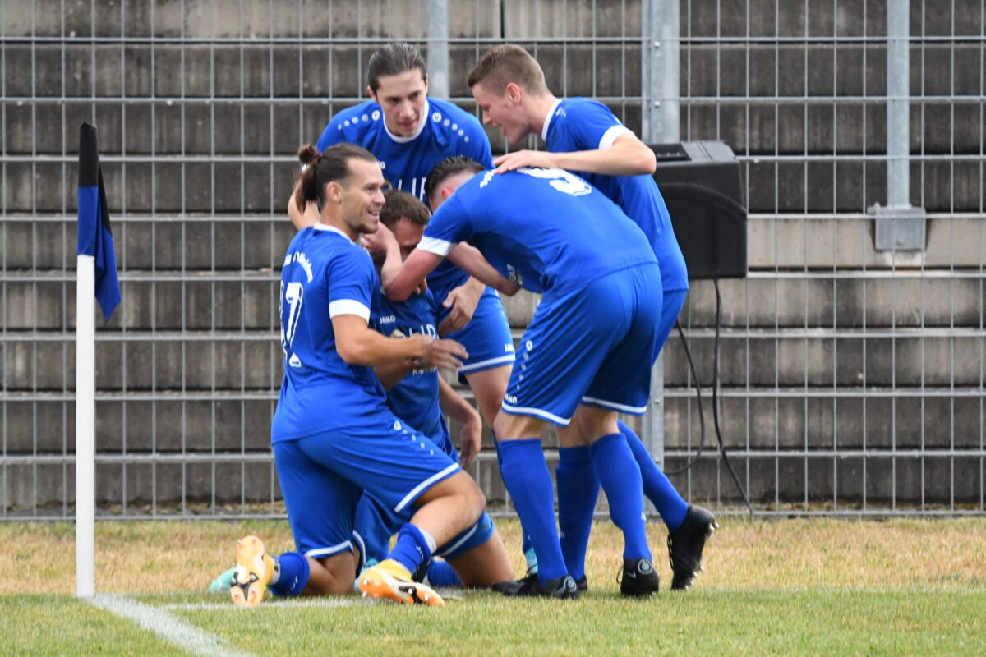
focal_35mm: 465
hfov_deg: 4.4
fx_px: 12735
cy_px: 328
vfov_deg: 3.0
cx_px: 493
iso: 5000
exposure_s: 1/500
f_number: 5.6
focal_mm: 310
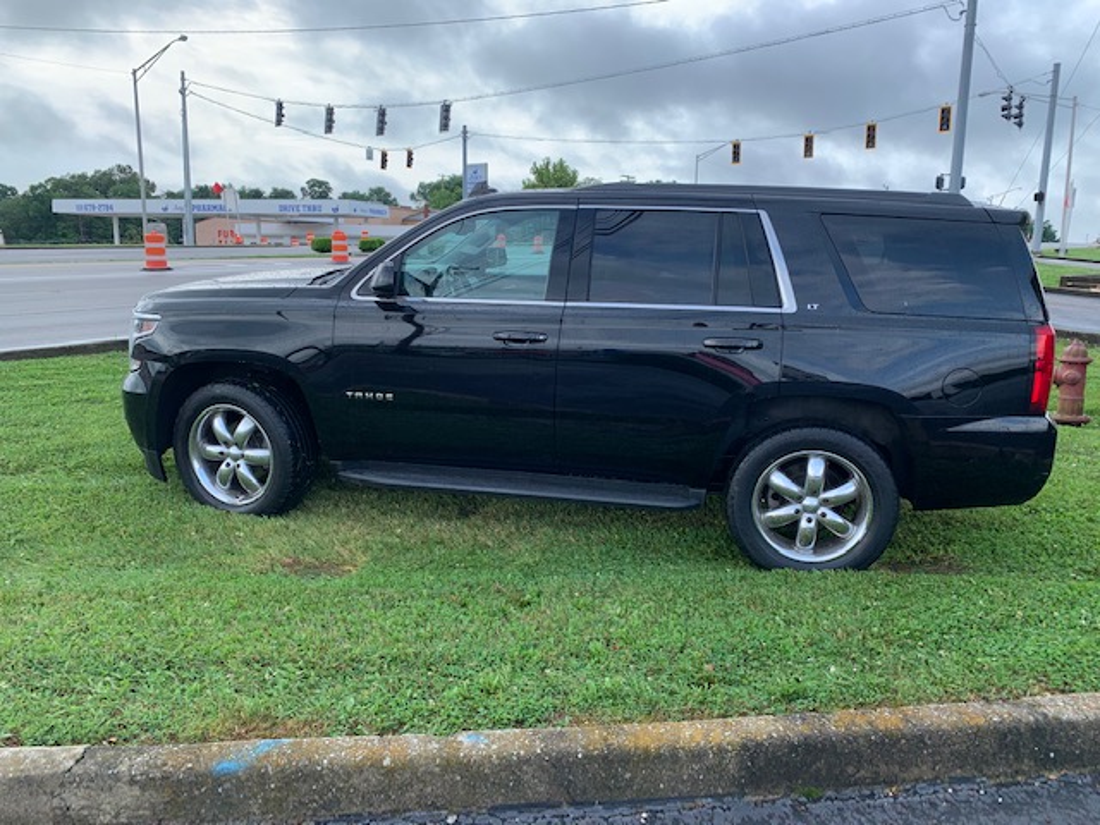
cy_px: 412
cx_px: 550
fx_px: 826
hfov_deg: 67.3
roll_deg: -1.5
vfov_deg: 53.1
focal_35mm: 26
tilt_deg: -10.2
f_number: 1.8
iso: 25
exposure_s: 1/537
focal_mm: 4.25
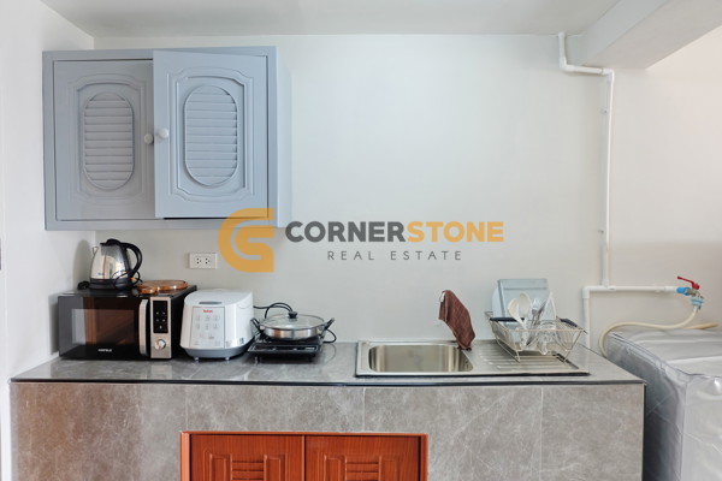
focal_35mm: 24
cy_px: 240
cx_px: 361
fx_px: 481
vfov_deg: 53.1
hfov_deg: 73.7
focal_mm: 16
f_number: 3.5
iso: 320
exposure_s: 1/30
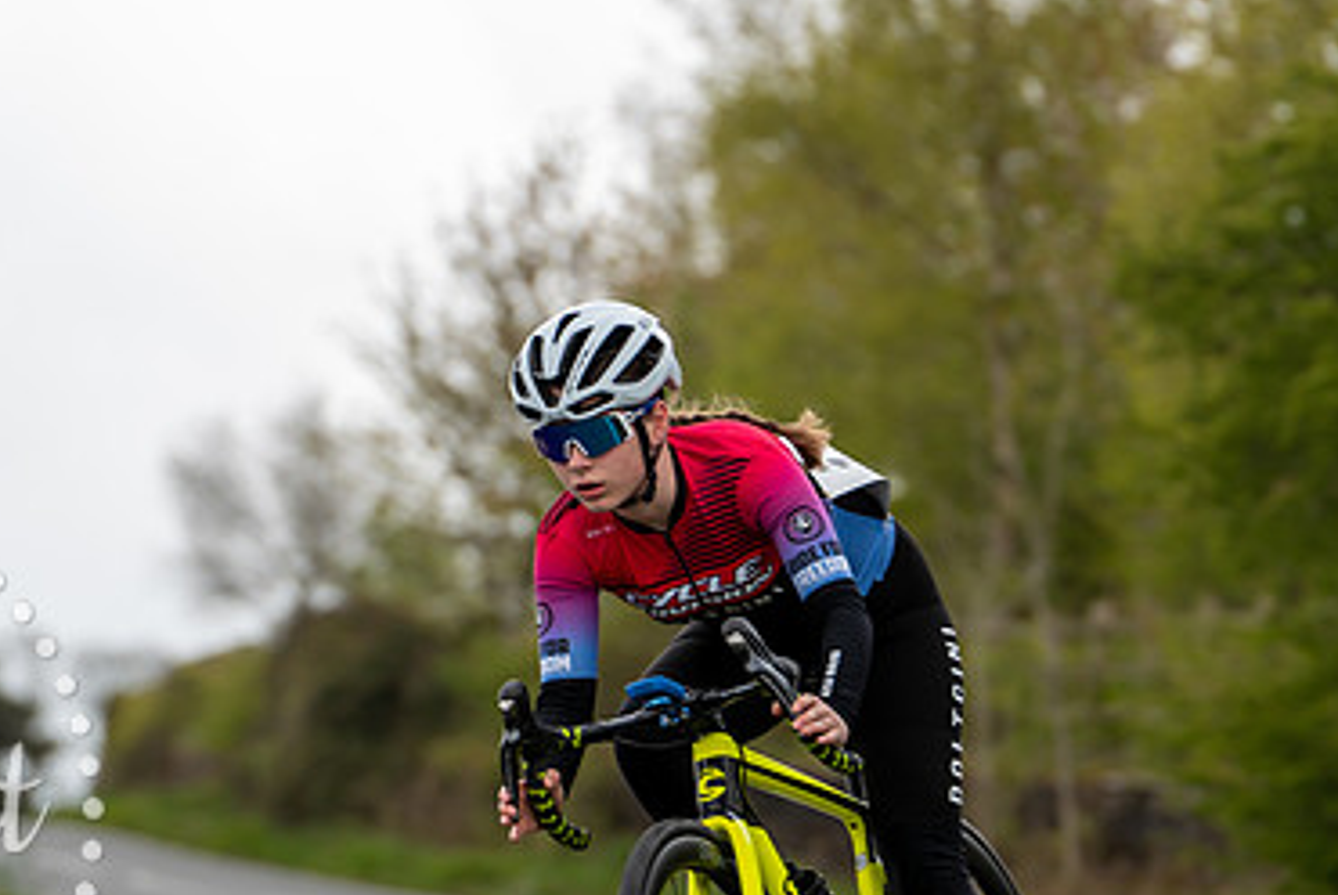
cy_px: 485
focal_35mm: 264
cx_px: 542
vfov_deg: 5.2
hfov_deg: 7.8
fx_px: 9819
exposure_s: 1/640
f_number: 3.5
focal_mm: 140
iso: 200
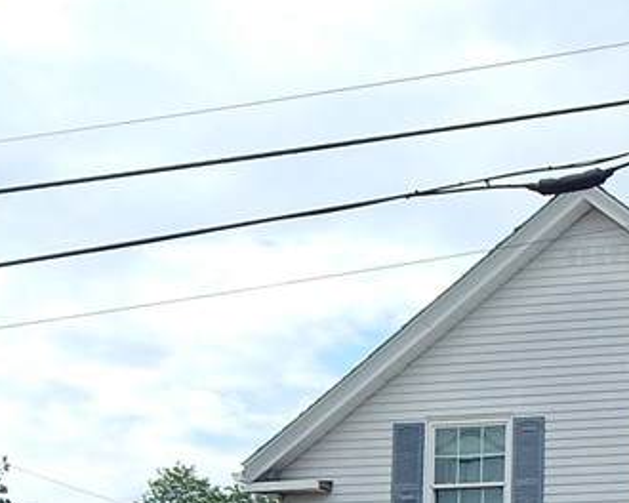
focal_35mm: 106
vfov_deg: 14.1
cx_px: 831
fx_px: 1973
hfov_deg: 17.0
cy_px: 619
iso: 125
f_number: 3.3
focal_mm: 6.1
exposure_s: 1/800
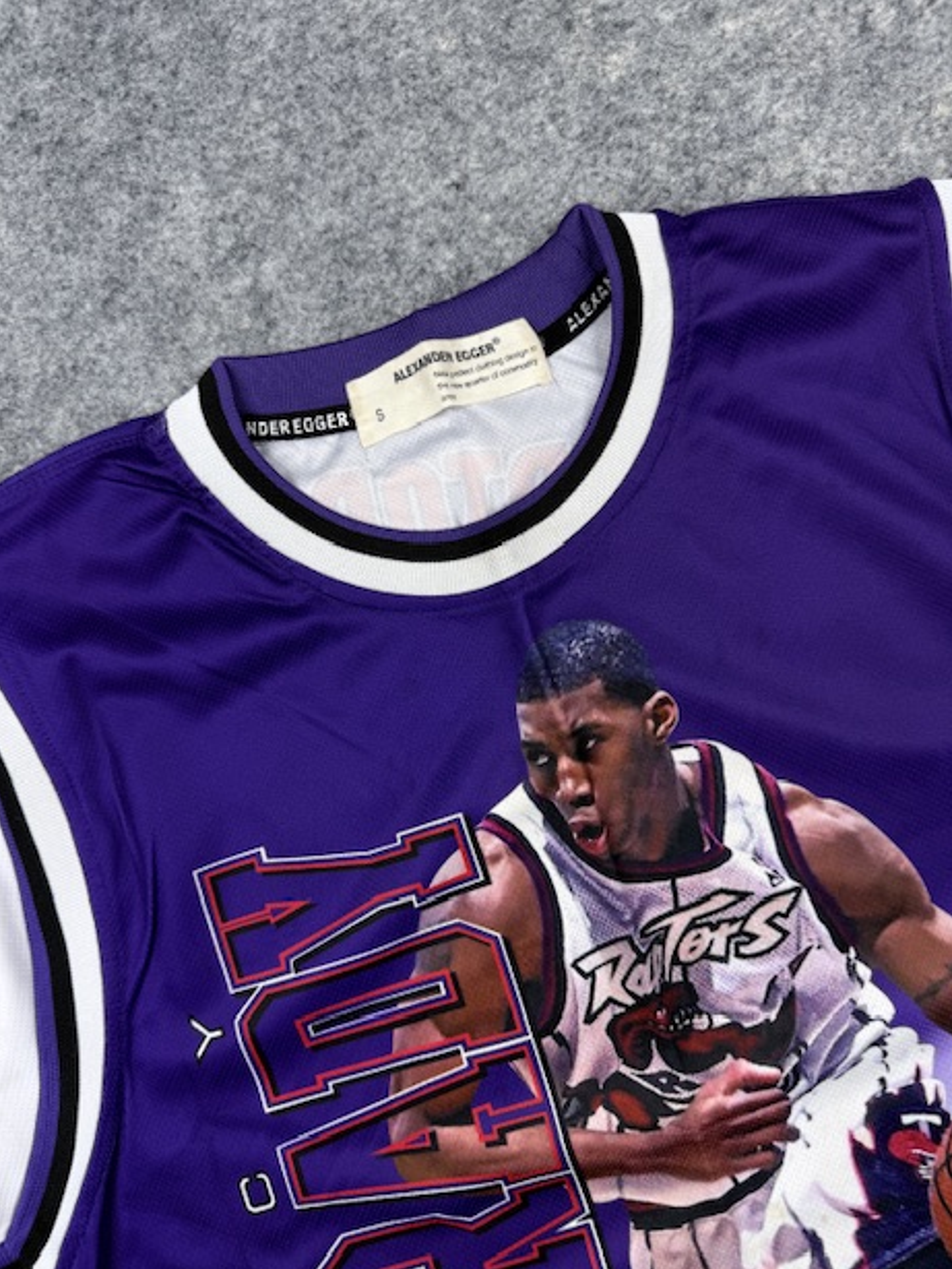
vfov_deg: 69.4
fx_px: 916
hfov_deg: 54.9
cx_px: 458
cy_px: 620
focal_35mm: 25
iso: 50
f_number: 1.78
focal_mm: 6.76
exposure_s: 1/130
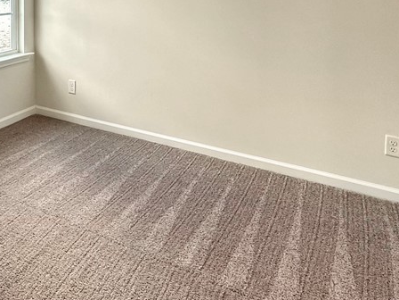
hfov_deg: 52.8
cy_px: 98
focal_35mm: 32
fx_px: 369
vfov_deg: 43.5
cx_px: 76
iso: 100
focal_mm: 2.22
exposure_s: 1/120
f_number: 2.2
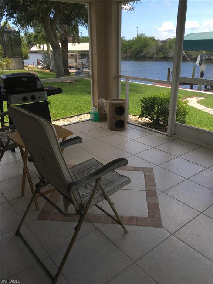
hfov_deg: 48.2
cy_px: 142
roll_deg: +0.2
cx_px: 106
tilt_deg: -20.4
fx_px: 238
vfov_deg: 61.7
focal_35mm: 29
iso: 25
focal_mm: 4.15
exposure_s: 1/354
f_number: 2.2
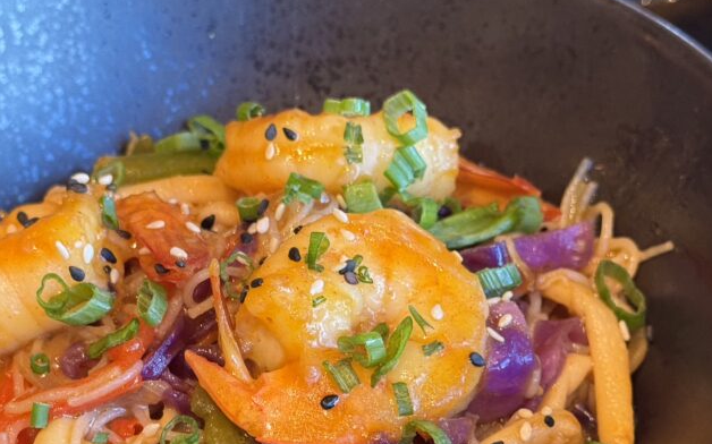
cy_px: 284
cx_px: 289
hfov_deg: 24.9
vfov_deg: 15.7
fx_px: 1610
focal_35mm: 83
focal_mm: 6.76
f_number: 1.78
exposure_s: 1/50
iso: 250
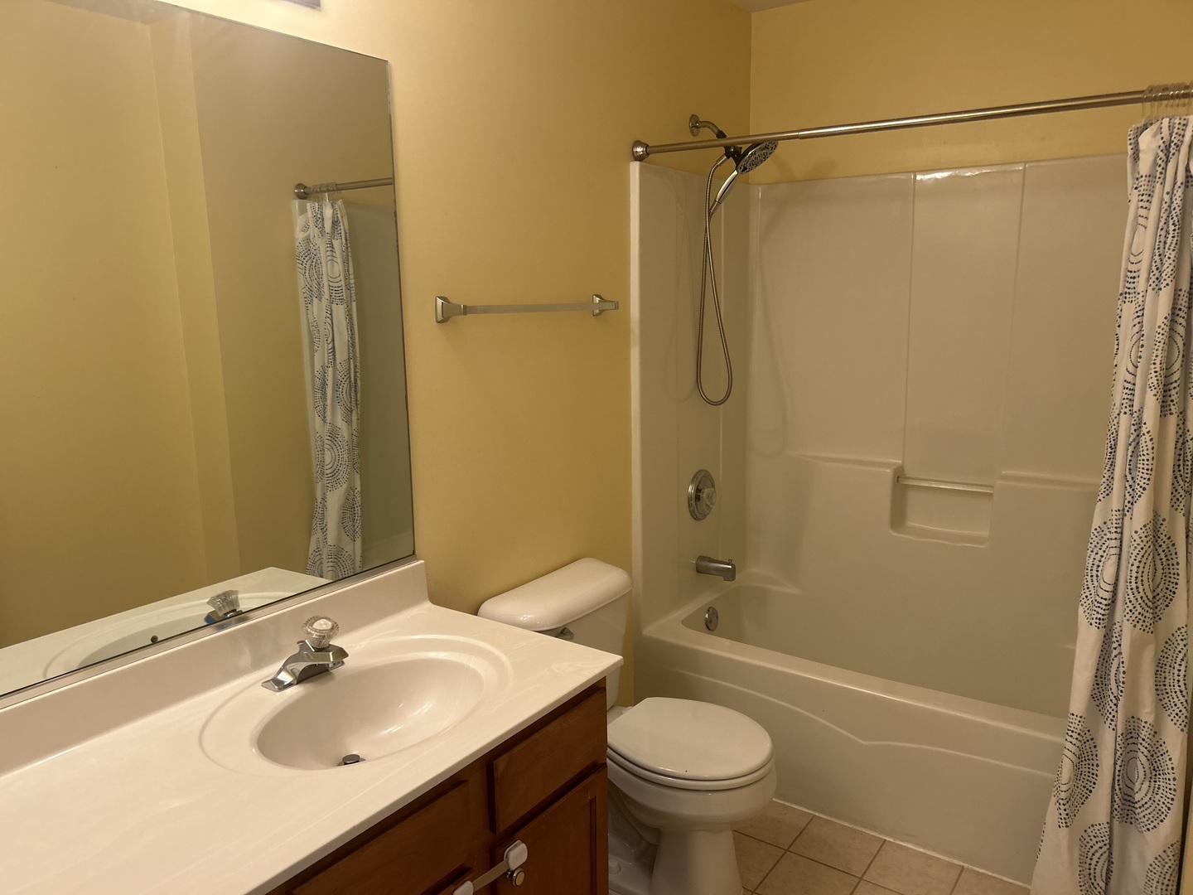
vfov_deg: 53.1
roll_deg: +1.1
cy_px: 448
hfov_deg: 67.3
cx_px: 596
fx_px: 896
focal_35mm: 26
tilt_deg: -10.4
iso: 125
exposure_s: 1/120
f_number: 1.5
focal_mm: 5.7
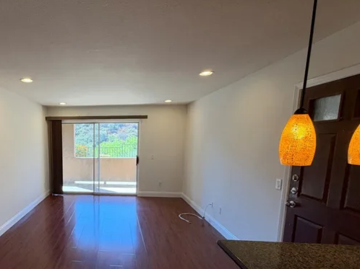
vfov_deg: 62.5
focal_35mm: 21
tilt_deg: -7.2
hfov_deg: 74.0
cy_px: 169
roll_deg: +0.0
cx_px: 94
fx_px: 218
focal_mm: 2.22
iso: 160
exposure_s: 1/120
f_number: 2.2
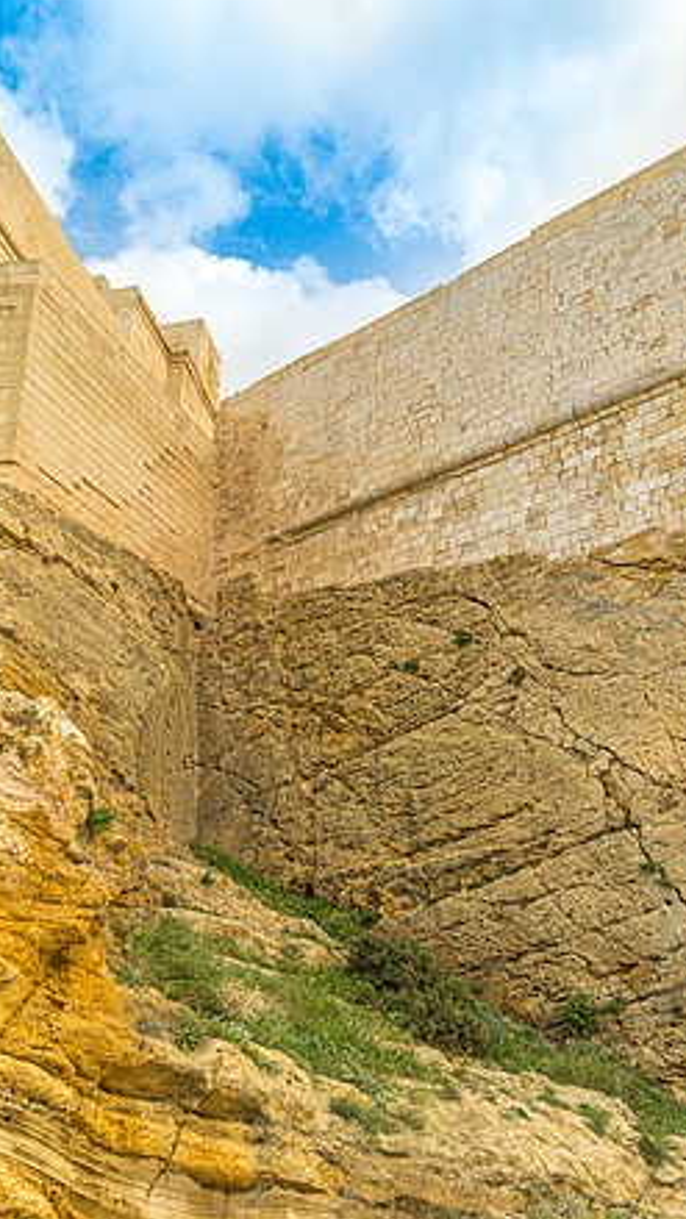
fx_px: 938
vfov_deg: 66.1
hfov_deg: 40.1
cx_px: 300
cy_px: 603
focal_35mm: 29
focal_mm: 18
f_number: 5.6
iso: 400
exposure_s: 1/320
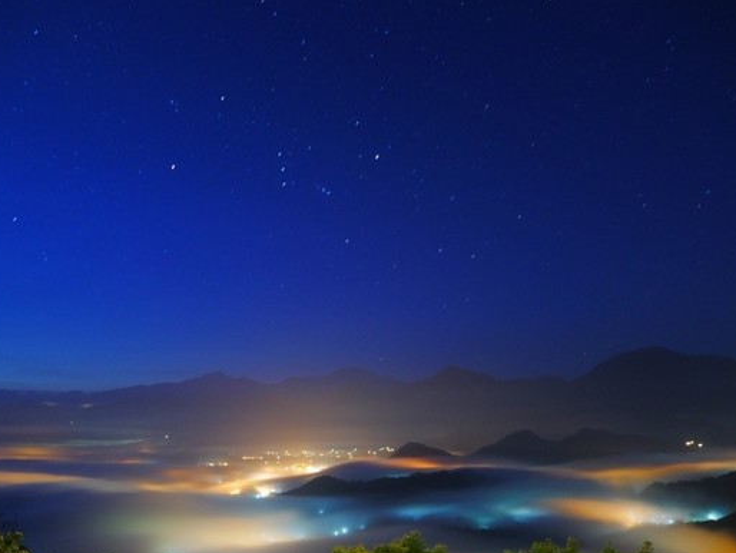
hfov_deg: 63.4
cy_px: 319
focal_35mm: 28
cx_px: 362
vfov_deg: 49.6
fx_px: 596
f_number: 3.5
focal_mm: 12
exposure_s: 60
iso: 400
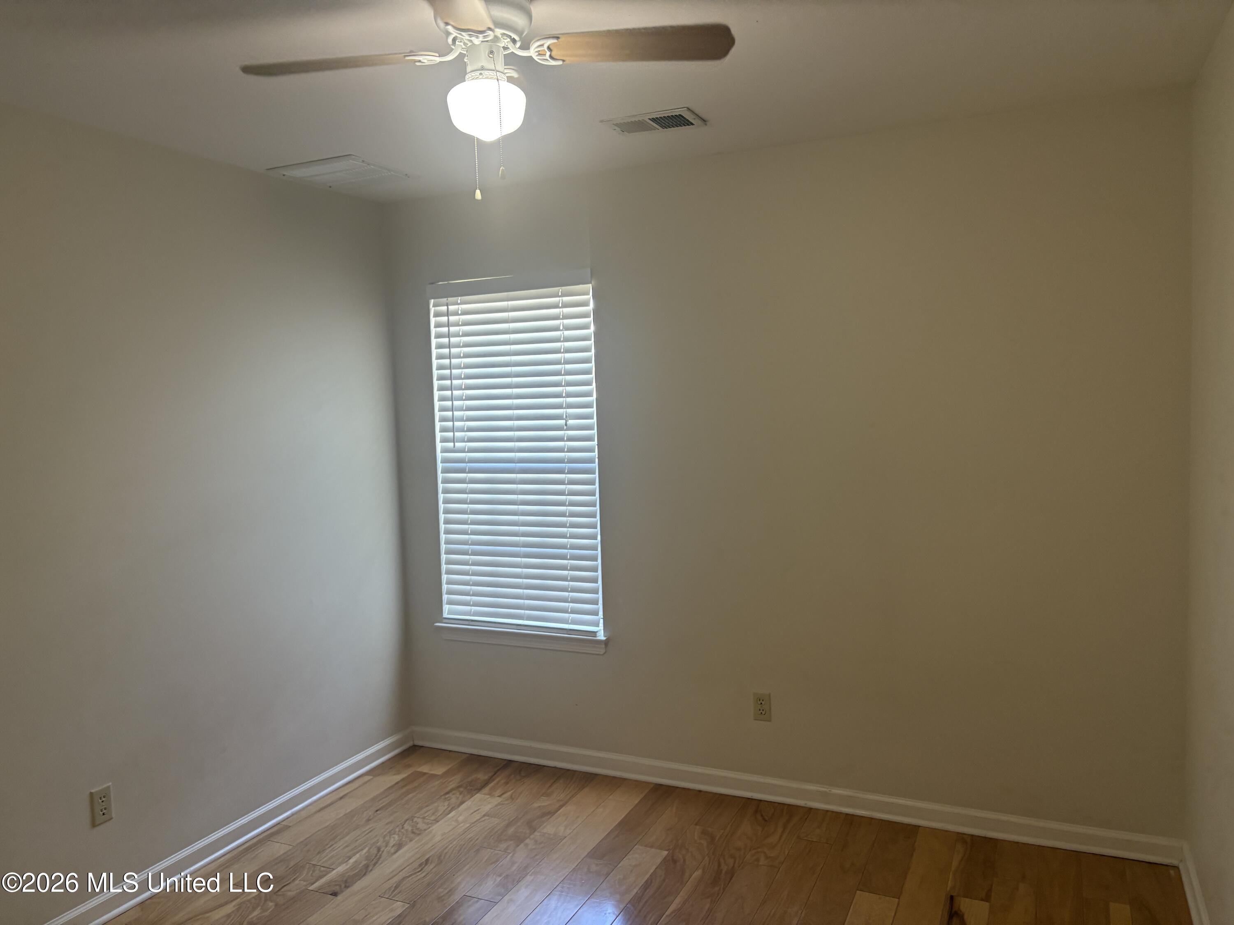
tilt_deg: -4.3
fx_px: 927
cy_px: 462
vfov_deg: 53.1
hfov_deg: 67.3
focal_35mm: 26
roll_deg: +1.1
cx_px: 617
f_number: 1.6
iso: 160
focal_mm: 5.96
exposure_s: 1/60
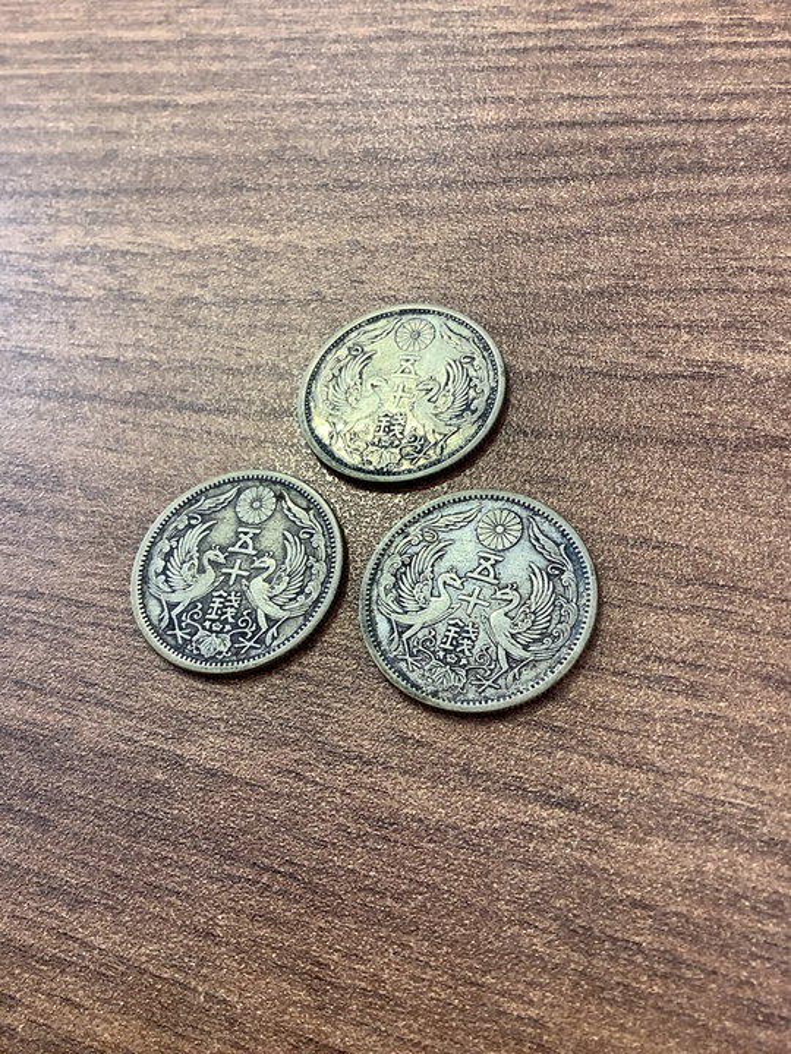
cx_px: 396
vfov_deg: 58.4
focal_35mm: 31
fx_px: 944
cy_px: 527
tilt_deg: -61.0
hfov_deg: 45.4
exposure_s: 1/60
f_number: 2.4
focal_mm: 3.3
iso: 80
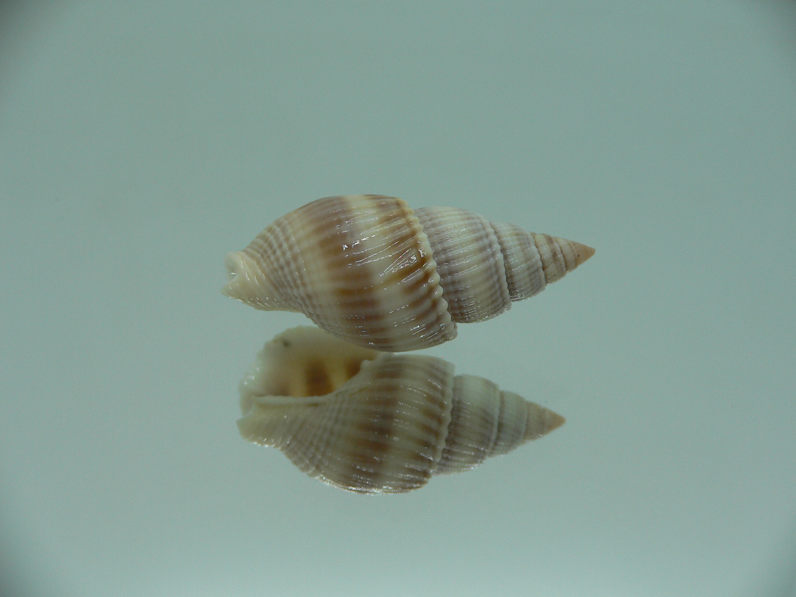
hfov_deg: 52.6
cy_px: 298
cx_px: 398
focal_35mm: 35
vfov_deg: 40.7
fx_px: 805
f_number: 2.8
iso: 80
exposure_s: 1/60
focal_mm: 4.6
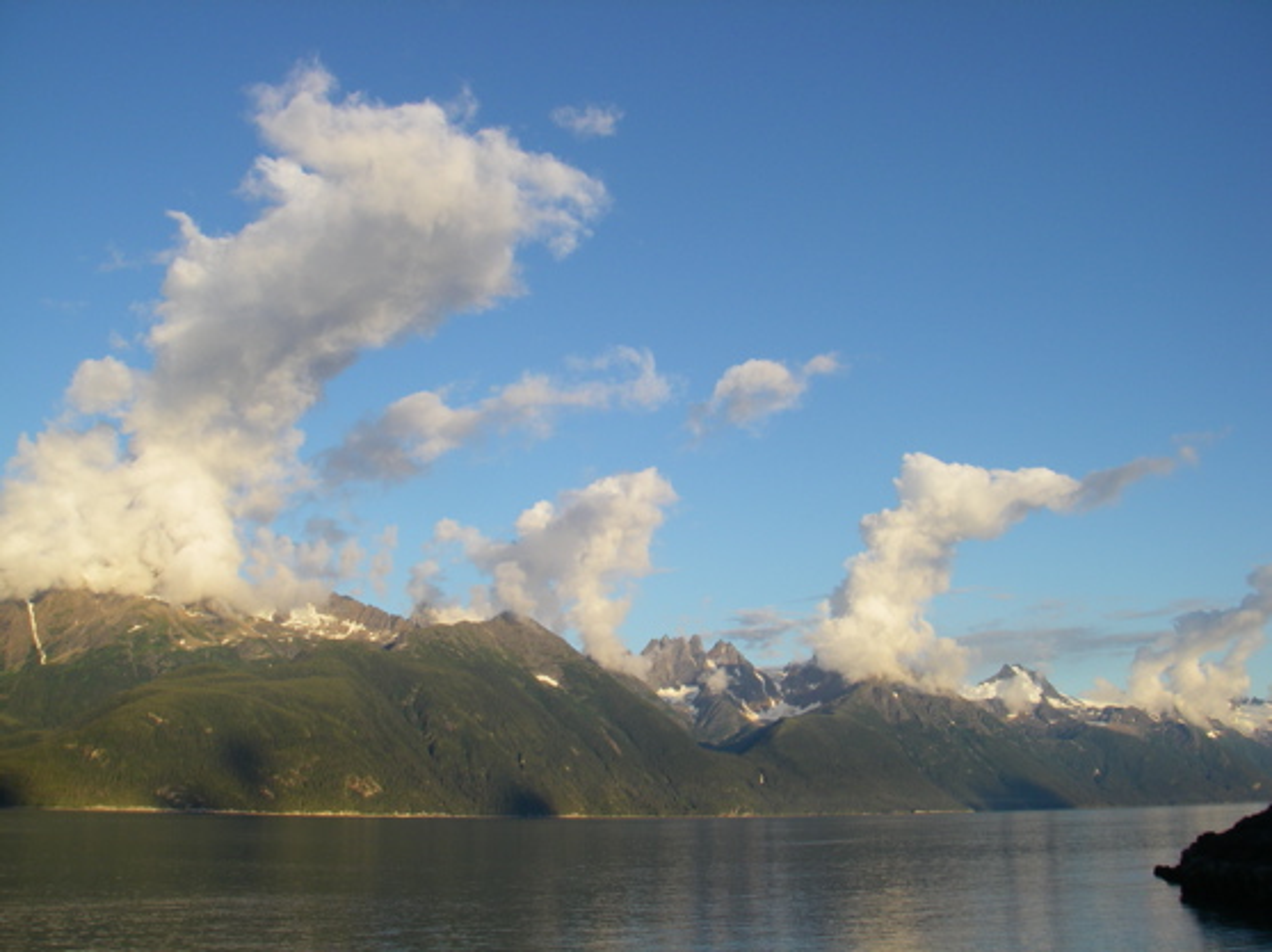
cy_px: 476
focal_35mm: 38
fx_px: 1395
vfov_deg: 37.7
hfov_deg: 49.0
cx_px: 636
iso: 64
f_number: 6.6
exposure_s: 1/125
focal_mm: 6.3
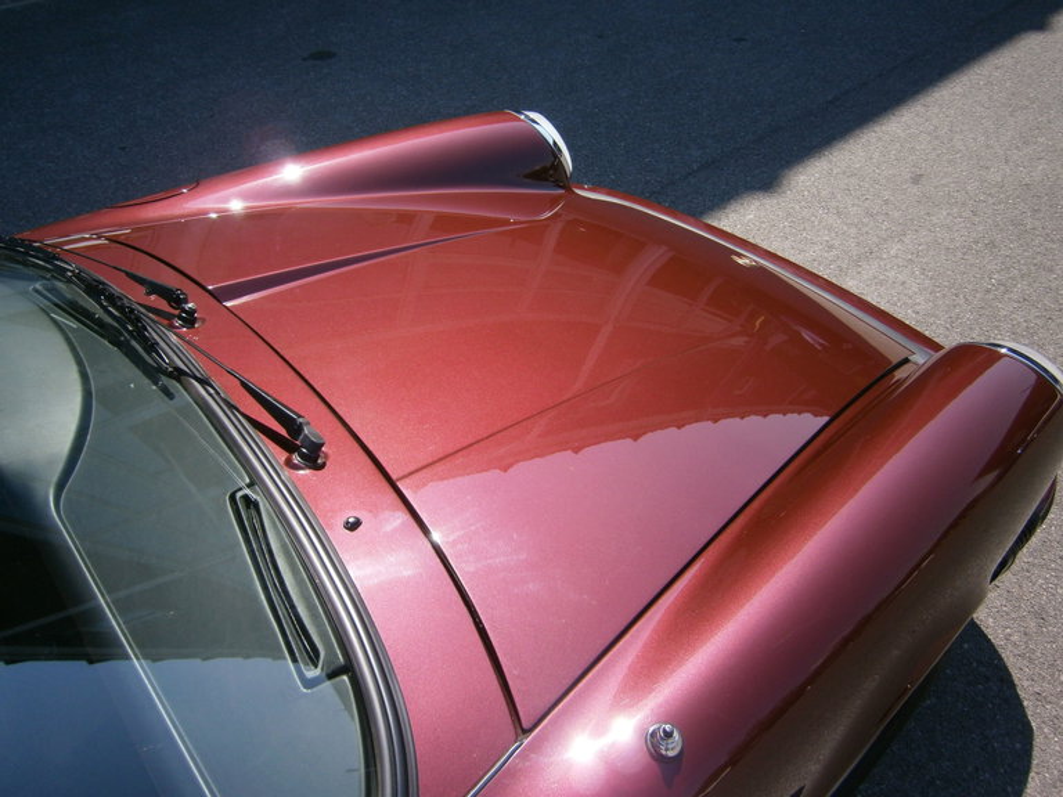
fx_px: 798
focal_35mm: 26
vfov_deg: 53.1
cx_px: 532
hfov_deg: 67.3
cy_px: 398
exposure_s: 1/640
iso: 80
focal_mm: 4.7
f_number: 2.8
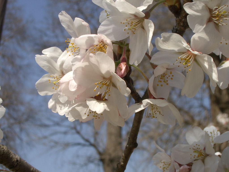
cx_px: 114
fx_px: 410
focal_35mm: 62
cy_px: 86
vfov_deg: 23.7
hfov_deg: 31.2
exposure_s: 1/500
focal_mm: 10.2
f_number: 5.6
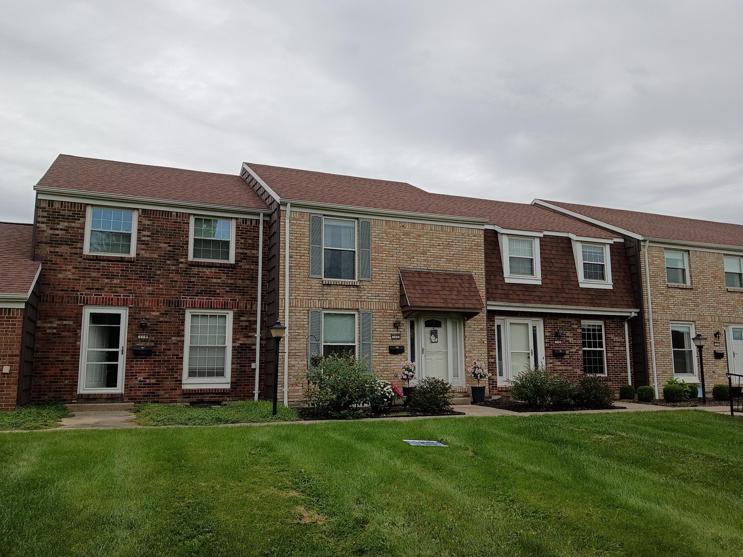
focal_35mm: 28
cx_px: 372
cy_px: 278
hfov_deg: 63.4
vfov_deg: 49.7
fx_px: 601
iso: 100
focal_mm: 3.42
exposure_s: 1/161
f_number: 2.2
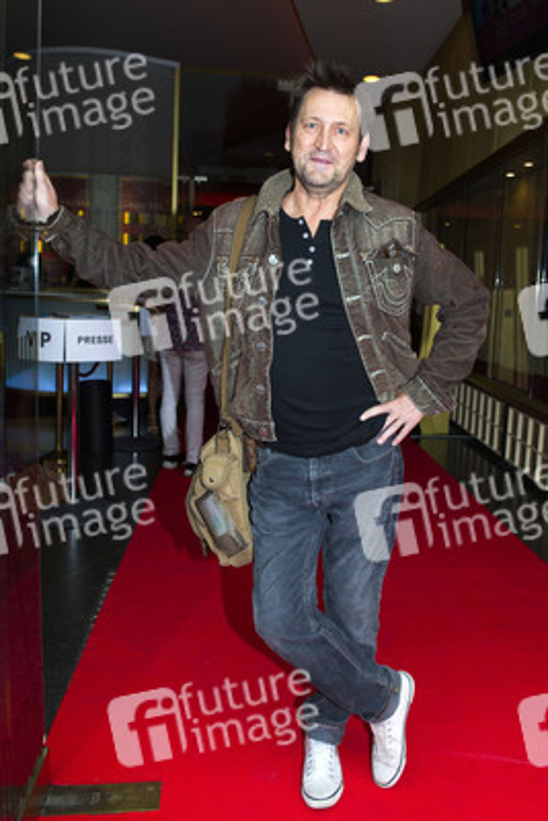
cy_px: 410
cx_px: 274
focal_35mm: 24
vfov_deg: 73.7
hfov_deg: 53.2
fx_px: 547
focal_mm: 24
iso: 400
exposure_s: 1/250
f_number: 5
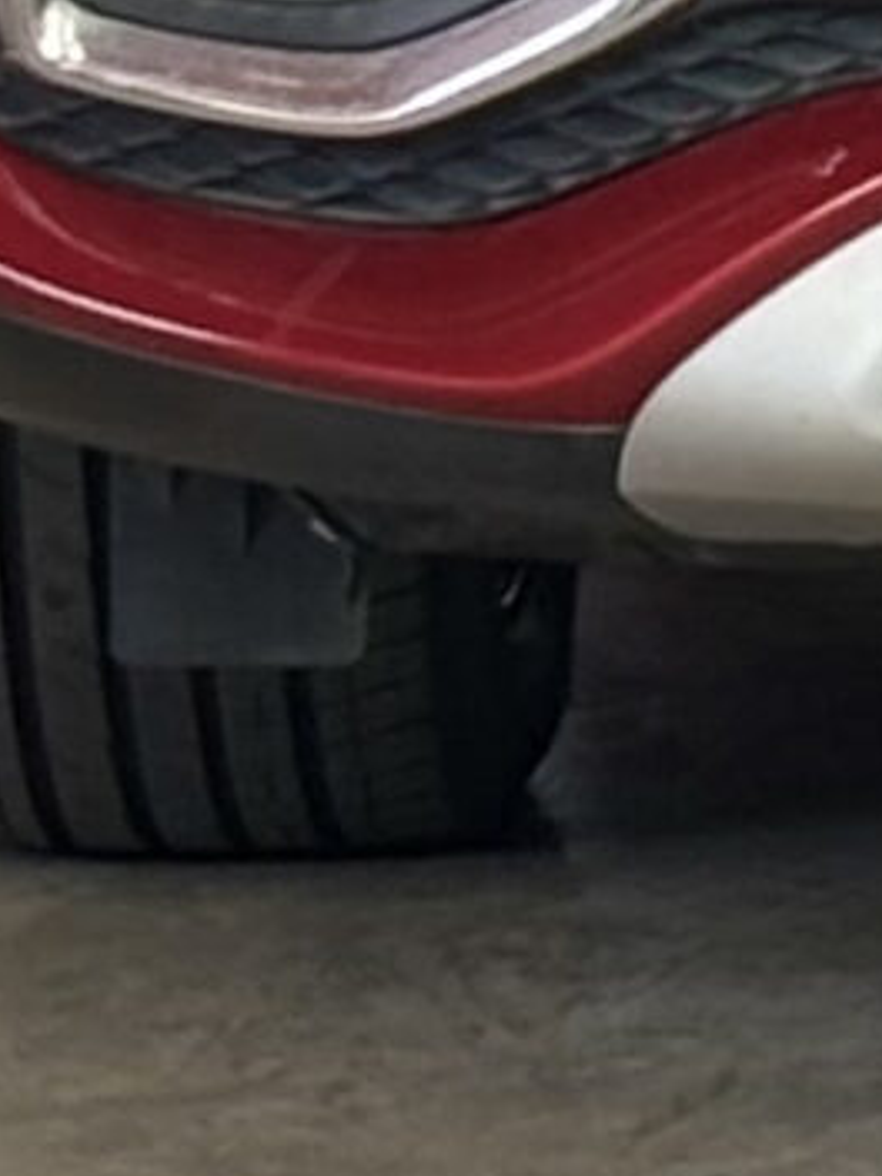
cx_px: 2158
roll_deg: +0.4
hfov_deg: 3.9
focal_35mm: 378
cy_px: -1473
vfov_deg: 5.1
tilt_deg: -3.8
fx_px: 12842
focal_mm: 5.96
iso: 50
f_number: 1.6
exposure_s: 1/88
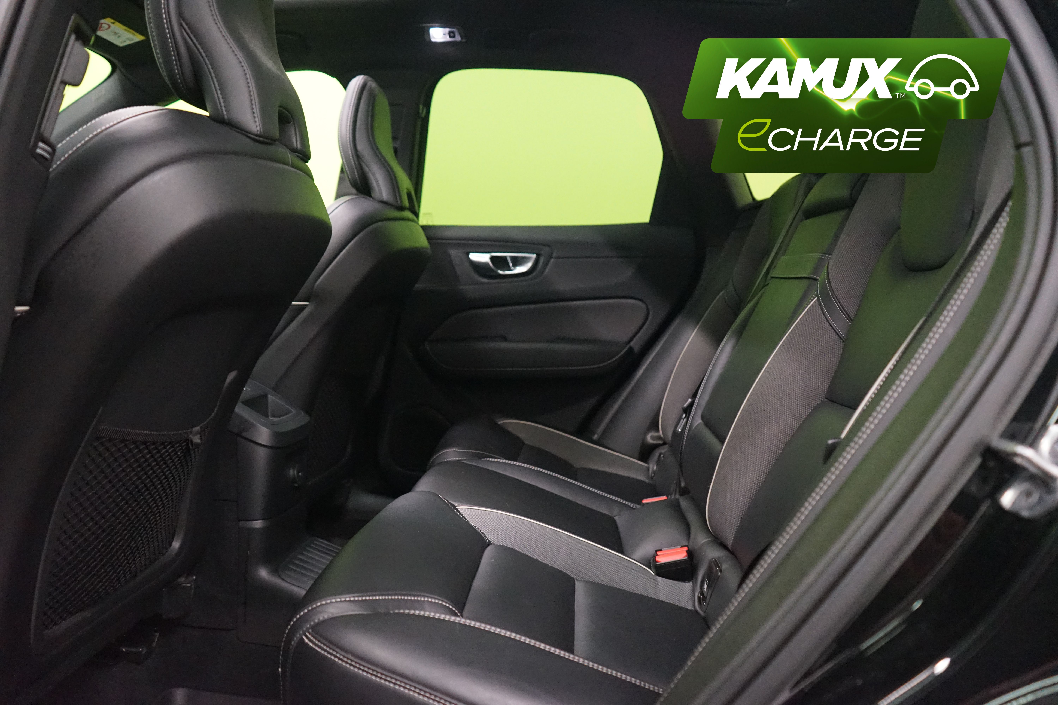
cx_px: 529
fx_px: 823
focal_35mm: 28
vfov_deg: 46.4
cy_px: 352
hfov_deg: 65.5
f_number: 3.5
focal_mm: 28
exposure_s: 1/50
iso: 6400
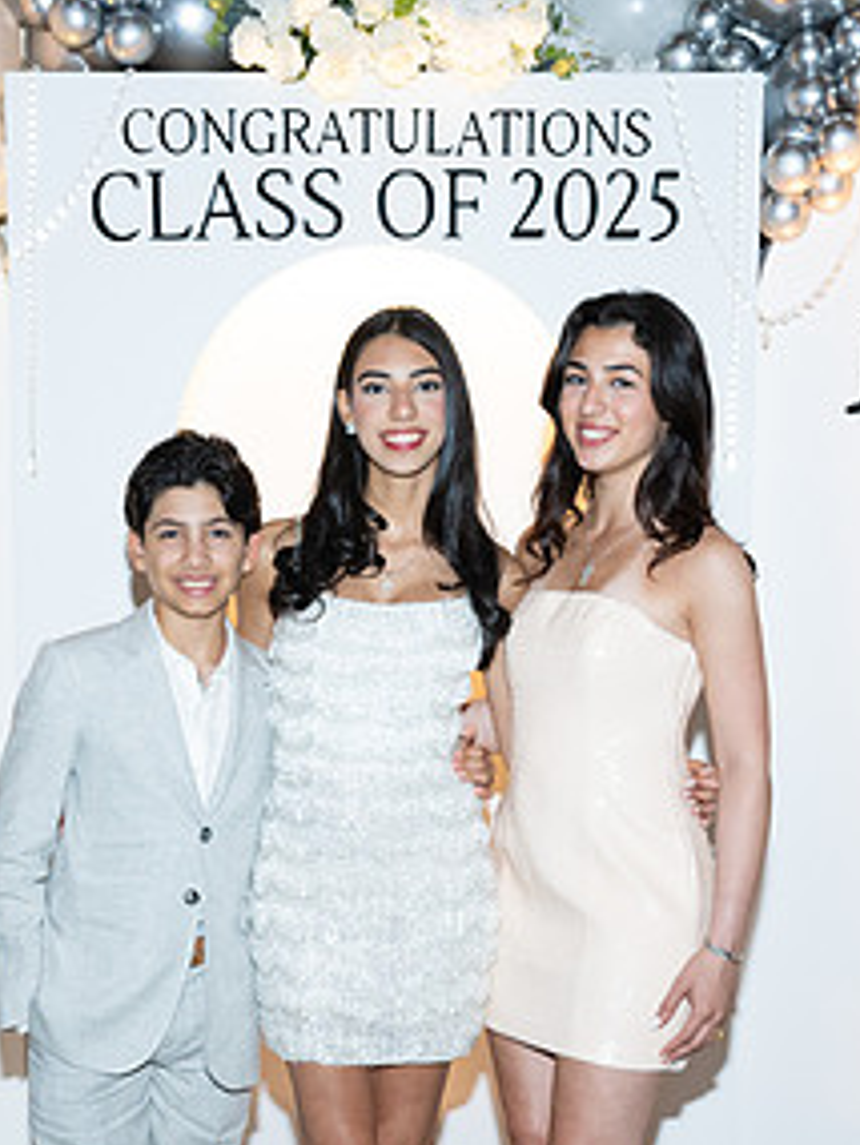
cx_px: 376
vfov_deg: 30.3
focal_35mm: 63
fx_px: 2085
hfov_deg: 23.3
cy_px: 845
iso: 1000
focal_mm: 26
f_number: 5.6
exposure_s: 1/80
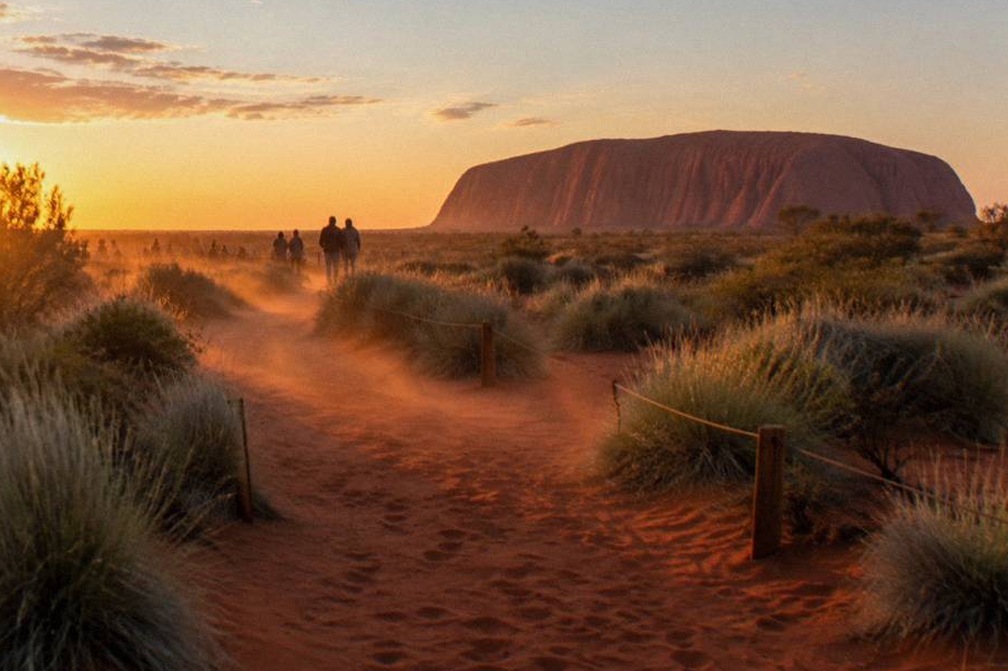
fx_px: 1231
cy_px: 337
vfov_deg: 30.5
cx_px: 459
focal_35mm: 44
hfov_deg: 44.5
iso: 200
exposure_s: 1/640
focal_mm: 40
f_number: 4.5
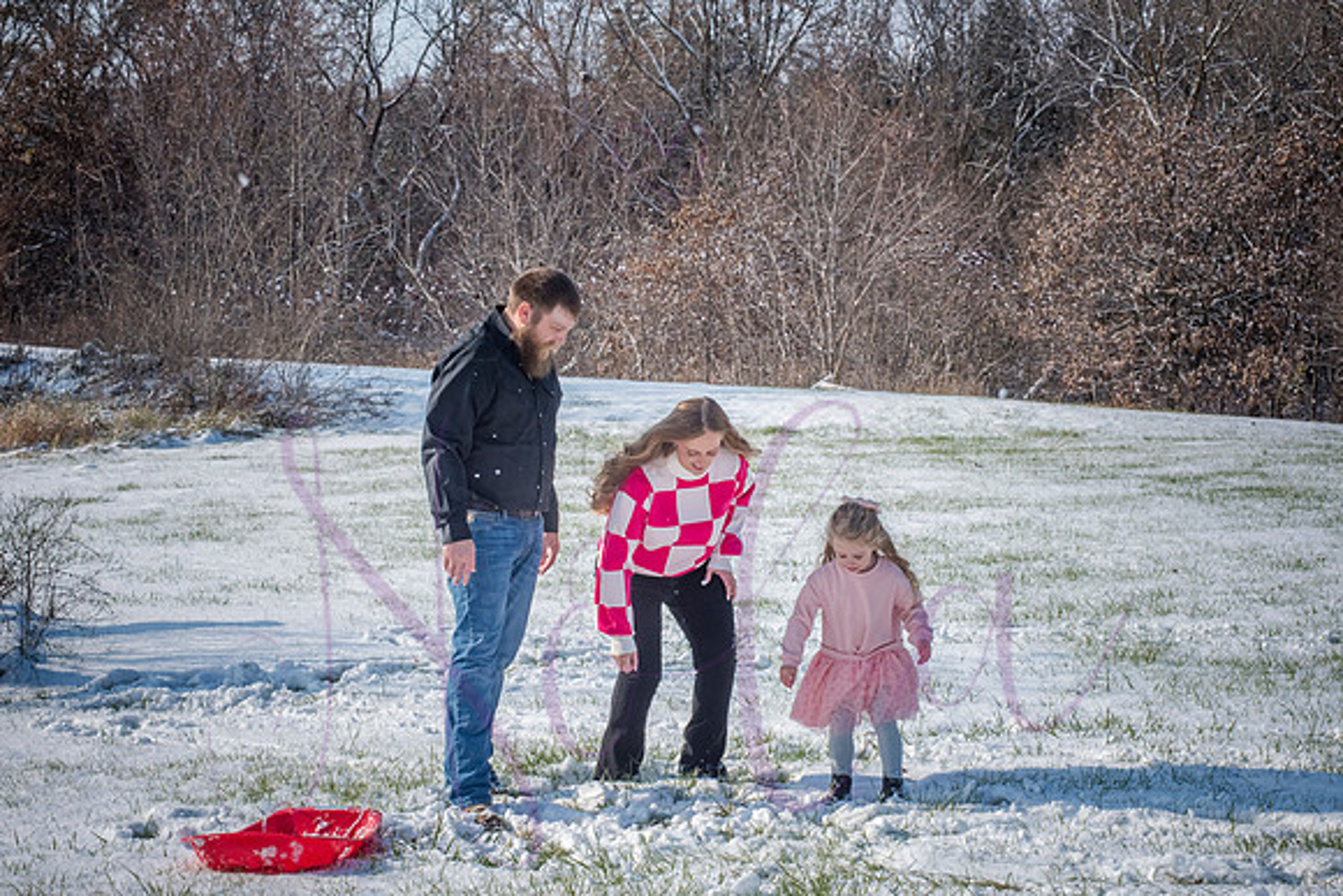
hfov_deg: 25.4
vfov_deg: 17.1
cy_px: 448
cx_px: 672
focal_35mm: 80
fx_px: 2985
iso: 640
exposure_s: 1/1000
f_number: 14
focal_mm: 80
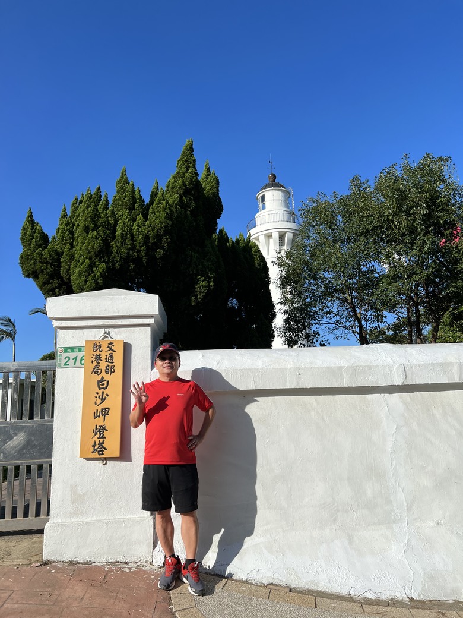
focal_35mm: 26
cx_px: 232
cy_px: 309
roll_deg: +3.5
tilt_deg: +11.4
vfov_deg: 67.3
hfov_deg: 53.1
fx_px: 464
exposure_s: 1/6211
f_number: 1.5
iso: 50
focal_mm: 5.7
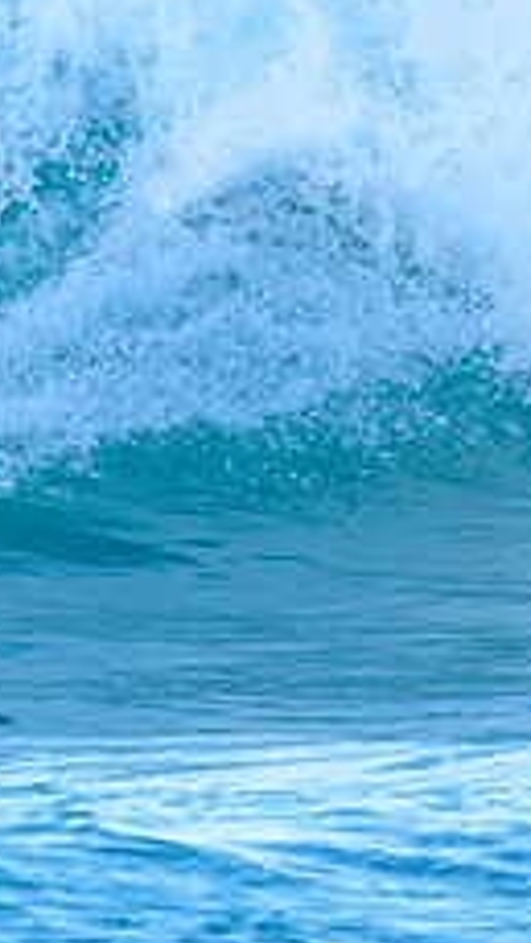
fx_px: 63109
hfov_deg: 0.5
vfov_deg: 0.9
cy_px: 134
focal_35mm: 2524
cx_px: -357
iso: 1400
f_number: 6.3
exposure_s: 1/1600
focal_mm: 800
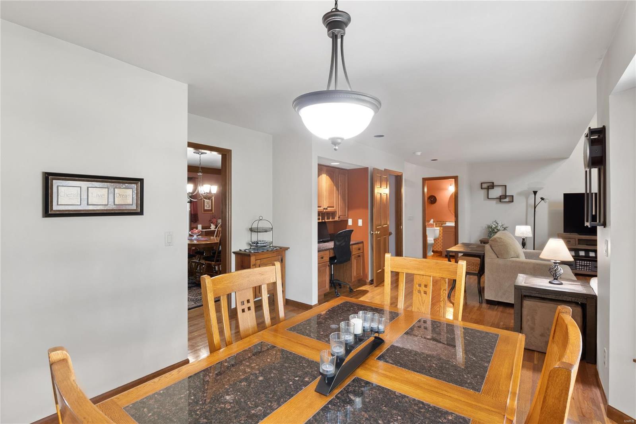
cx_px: 318
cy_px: 212
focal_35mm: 18
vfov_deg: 67.4
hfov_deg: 90.0
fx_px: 318
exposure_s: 1/1.67
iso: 400
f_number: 8
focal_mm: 9
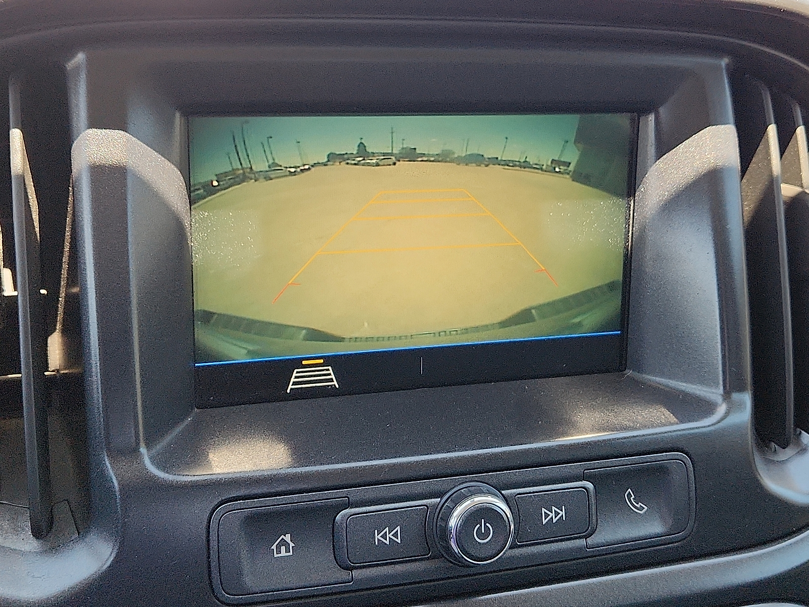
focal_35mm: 23
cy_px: 304
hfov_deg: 73.9
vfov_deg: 58.9
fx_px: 538
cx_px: 404
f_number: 1.8
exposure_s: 1/119
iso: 99
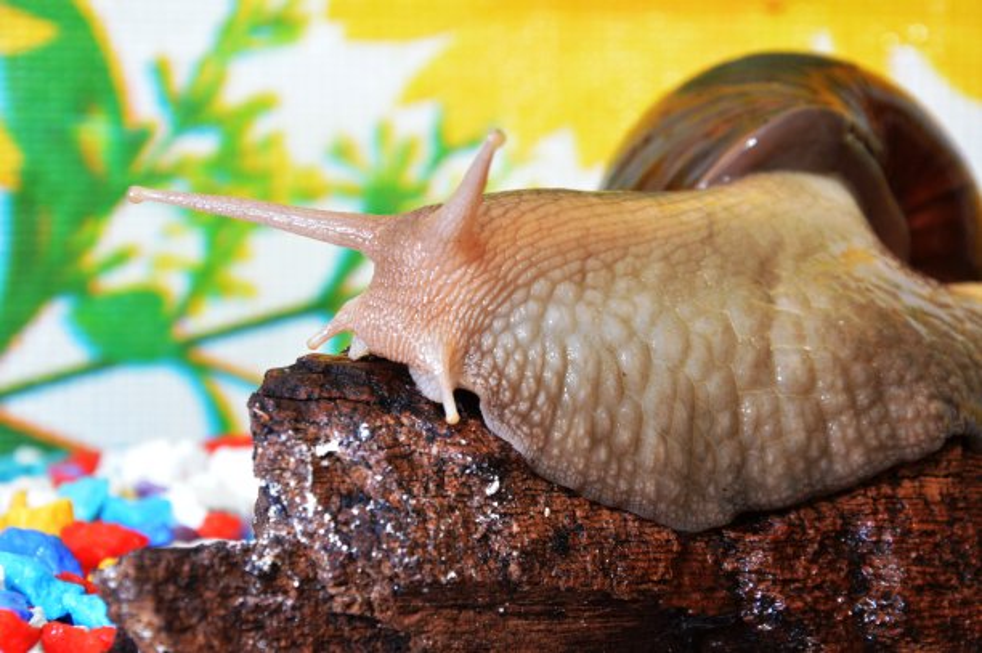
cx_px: 491
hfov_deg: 13.1
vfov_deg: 8.7
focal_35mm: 158
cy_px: 326
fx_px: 4293
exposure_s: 1/60
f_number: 8
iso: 800
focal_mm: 105
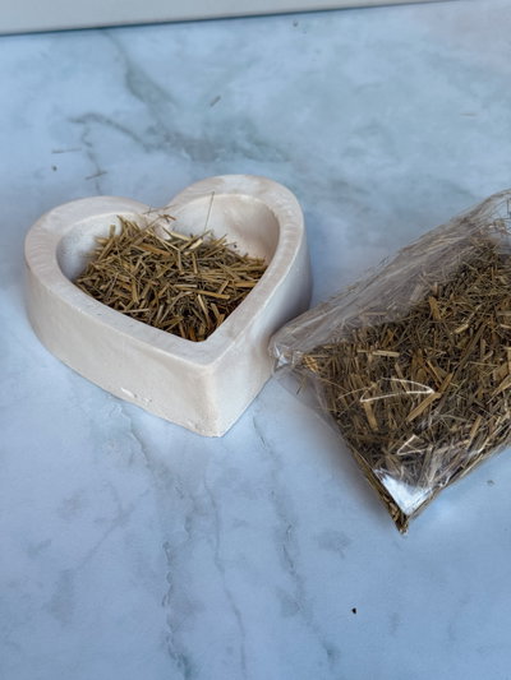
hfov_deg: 30.3
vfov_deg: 39.6
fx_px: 944
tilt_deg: -51.0
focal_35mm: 48
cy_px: 340
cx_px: 256
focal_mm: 6.76
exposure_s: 1/203
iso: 50
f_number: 1.78
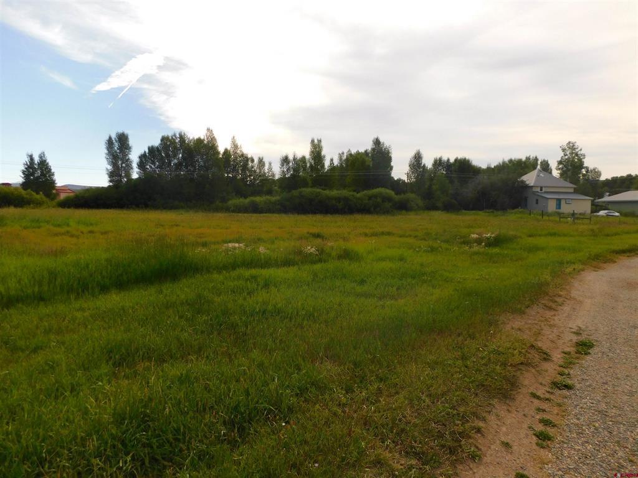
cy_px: 239
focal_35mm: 23
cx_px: 319
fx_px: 424
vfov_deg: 58.9
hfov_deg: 73.9
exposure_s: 1/400
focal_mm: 4
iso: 125
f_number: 6
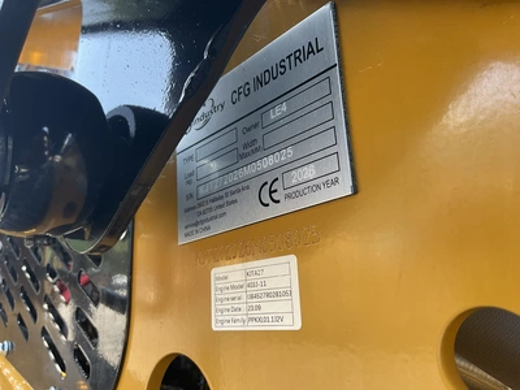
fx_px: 436
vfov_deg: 48.2
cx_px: 260
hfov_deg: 61.7
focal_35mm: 29
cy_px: 195
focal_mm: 3
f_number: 1.8
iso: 32
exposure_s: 1/122
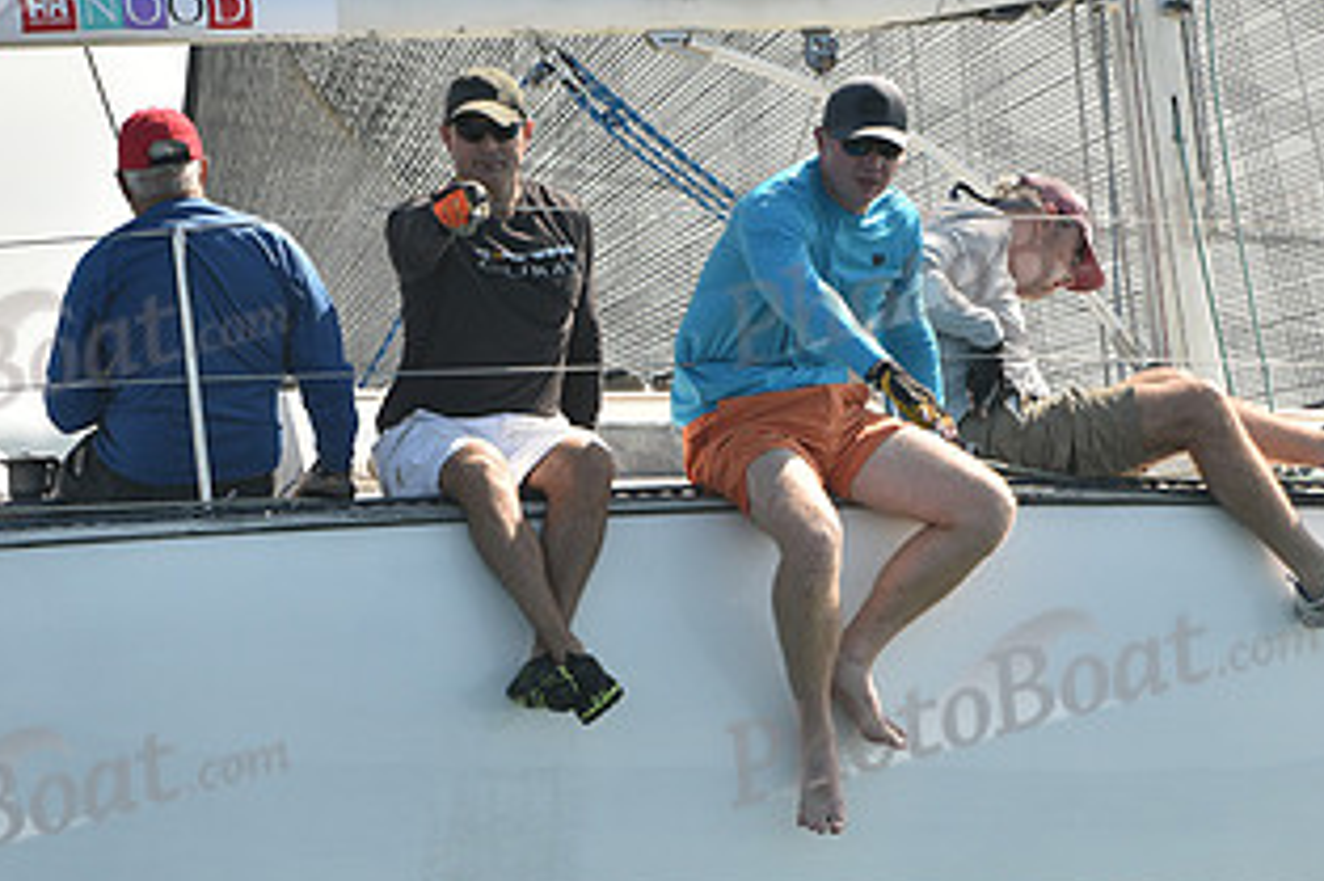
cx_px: 510
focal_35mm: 740
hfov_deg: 2.8
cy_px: 537
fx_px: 27200
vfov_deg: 1.9
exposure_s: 1/1250
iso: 400
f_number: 6.3
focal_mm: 400
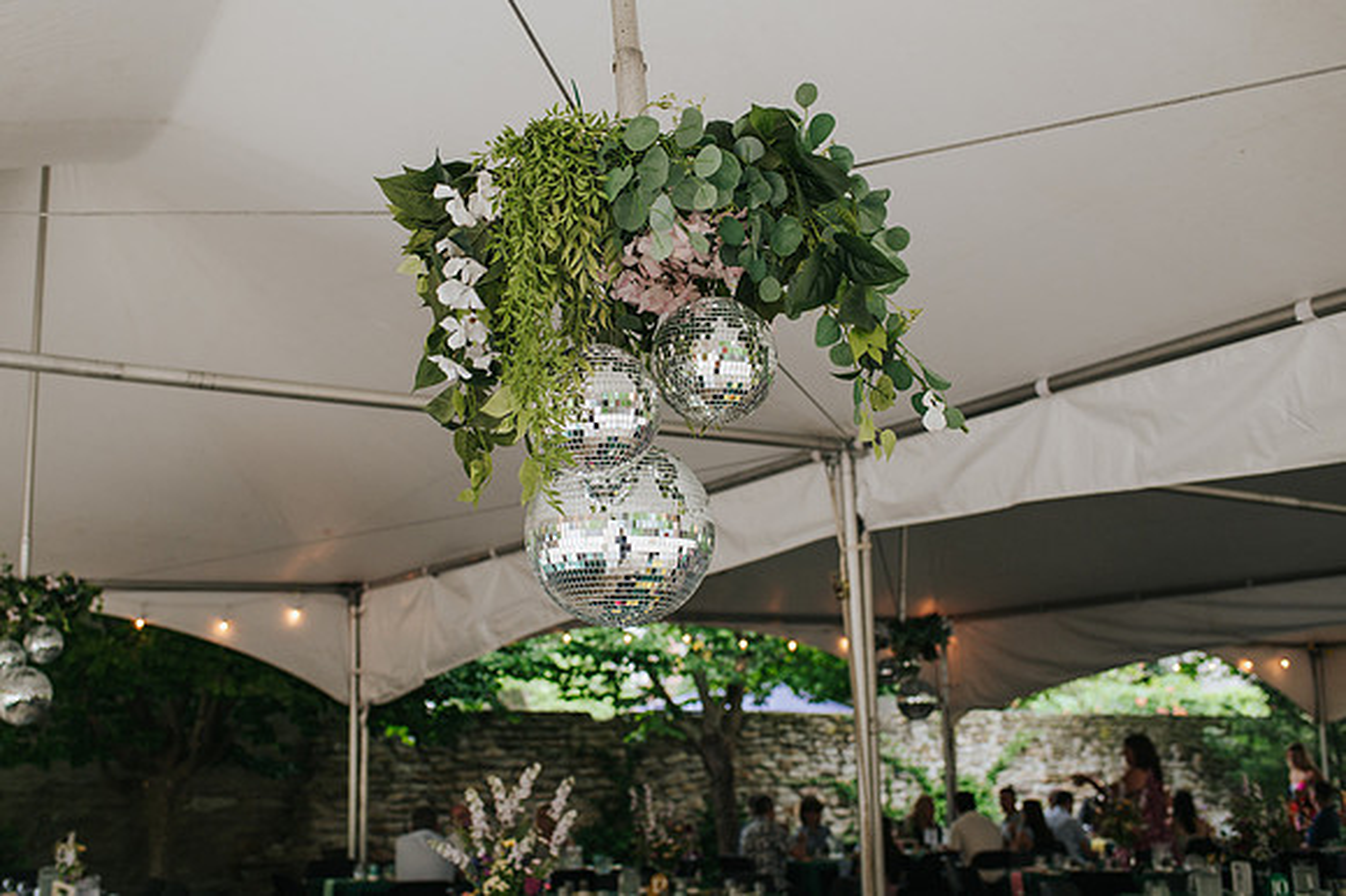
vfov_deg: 33.6
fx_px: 1484
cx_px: 611
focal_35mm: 40
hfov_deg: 48.7
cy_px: 407
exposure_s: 1/200
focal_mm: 35
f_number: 3.2
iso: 800
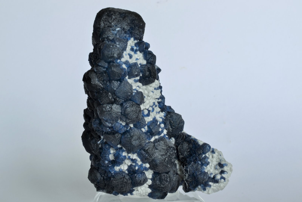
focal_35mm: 60
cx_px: 151
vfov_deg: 22.6
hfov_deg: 33.4
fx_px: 503
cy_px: 101
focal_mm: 40
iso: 100
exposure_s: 1/1.3
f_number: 20
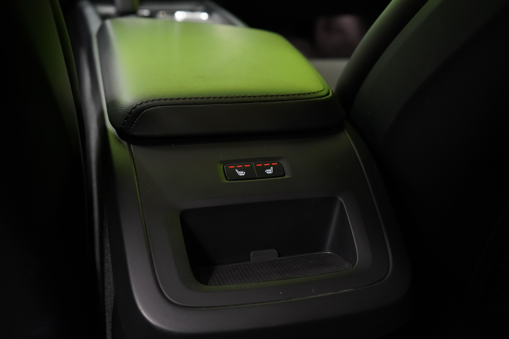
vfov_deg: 33.4
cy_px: 170
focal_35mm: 40
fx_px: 566
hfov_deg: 48.5
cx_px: 254
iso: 4000
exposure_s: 1/30
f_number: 5
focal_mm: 40
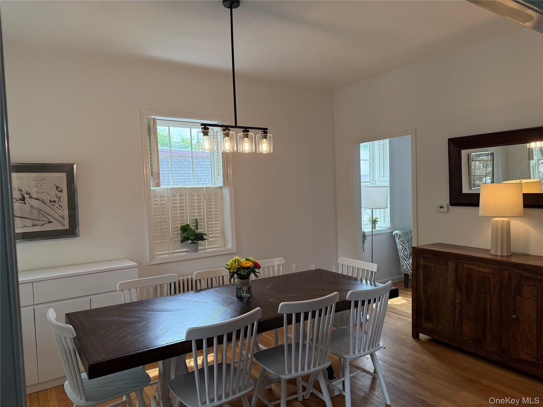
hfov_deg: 71.6
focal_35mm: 24
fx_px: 376
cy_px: 204
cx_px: 272
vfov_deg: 56.8
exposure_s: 1/228
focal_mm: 6.76
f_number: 1.78
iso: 200
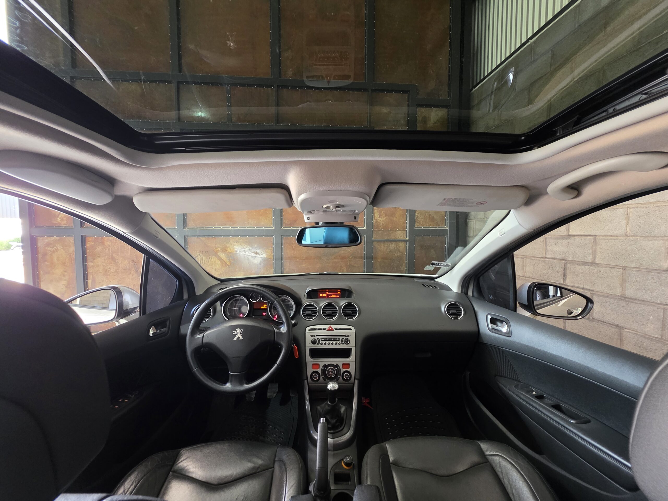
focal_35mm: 13
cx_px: 334
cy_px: 250
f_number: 1.9
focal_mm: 2.2
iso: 500
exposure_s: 1/50
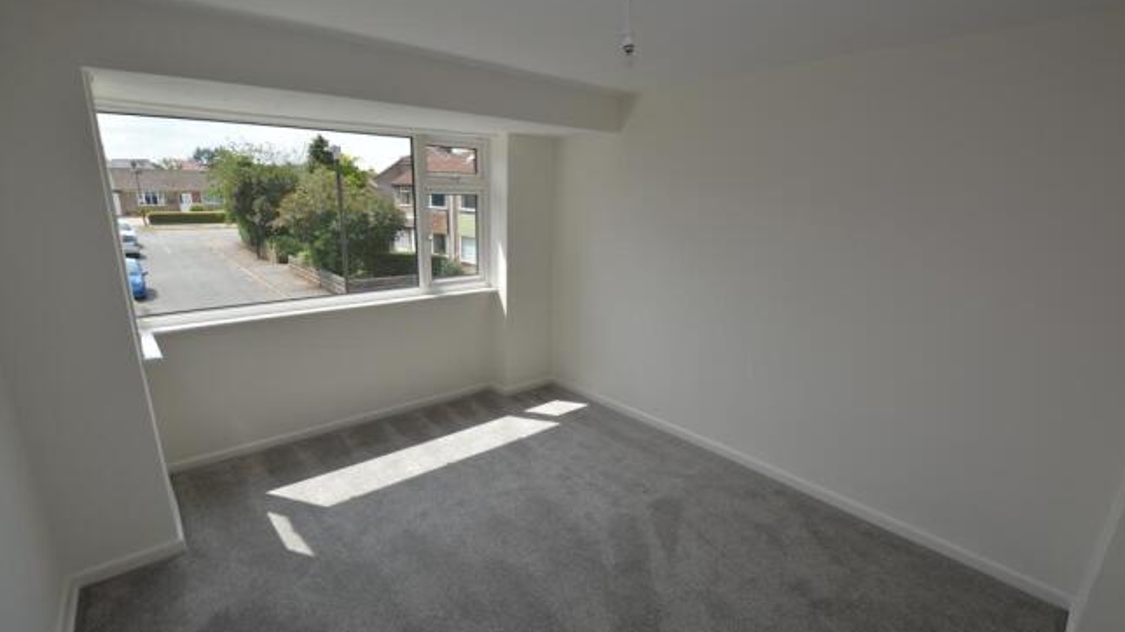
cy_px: 340
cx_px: 559
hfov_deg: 99.4
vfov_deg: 67.0
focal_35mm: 16
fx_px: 477
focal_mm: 10
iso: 100
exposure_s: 1/160
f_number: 7.1
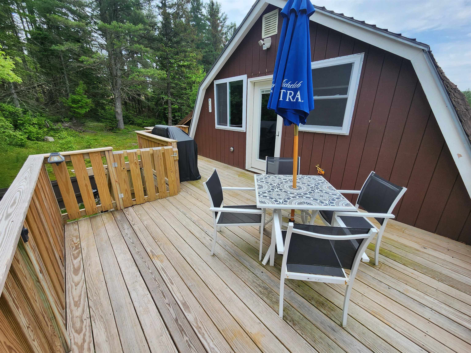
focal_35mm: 13
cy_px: 176
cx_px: 236
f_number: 2.2
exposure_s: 1/1472
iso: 50
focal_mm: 2.2
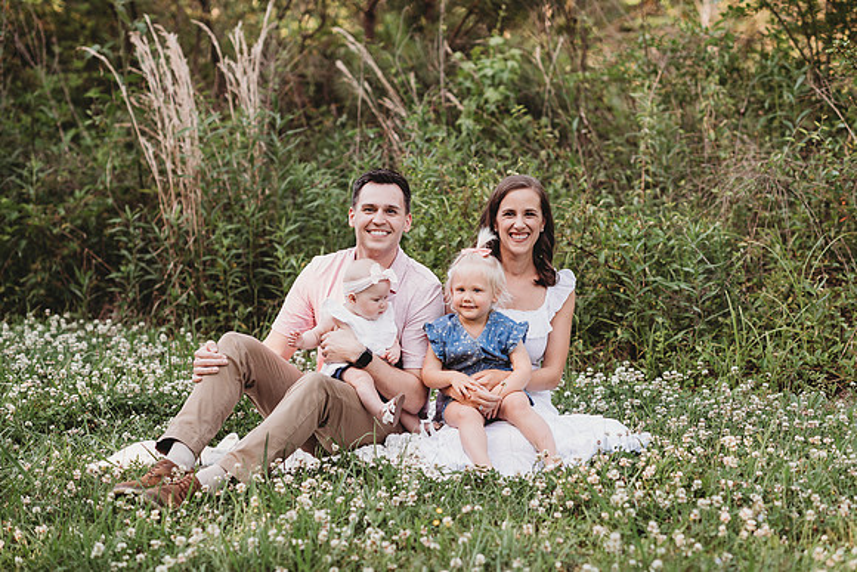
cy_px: 285
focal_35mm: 91
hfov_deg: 22.3
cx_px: 446
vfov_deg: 15.0
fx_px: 2169
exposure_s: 1/250
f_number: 2.2
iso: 100
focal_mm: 85
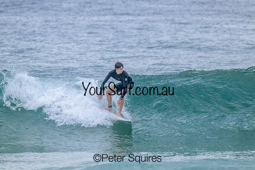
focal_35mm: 614
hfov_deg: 3.4
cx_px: 128
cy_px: 85
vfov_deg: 2.2
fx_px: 4353
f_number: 11
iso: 1250
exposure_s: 1/2000
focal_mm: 600
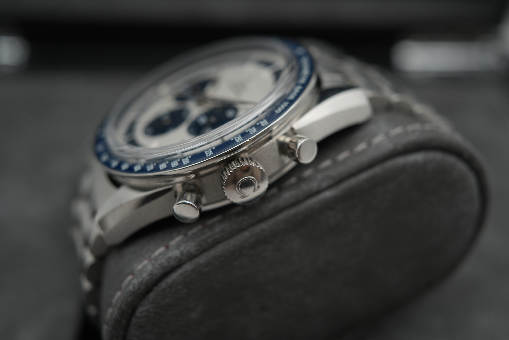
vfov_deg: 37.9
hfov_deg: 54.4
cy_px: 170
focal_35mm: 35
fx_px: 495
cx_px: 254
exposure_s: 1/250
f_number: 5
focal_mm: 35
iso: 400
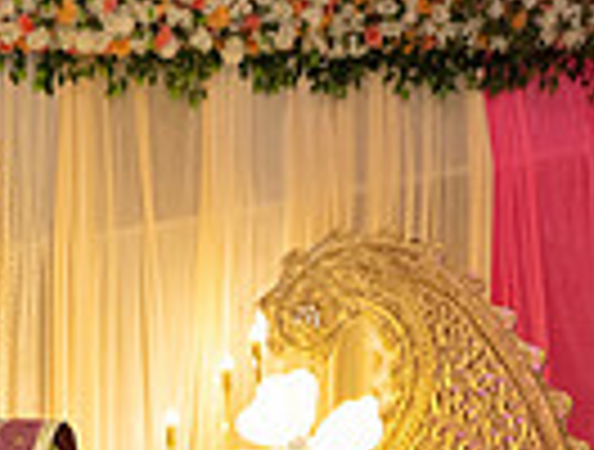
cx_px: -227
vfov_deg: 8.6
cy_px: 936
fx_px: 2807
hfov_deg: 11.7
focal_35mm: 163
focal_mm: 33
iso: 1250
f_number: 4
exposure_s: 1/160
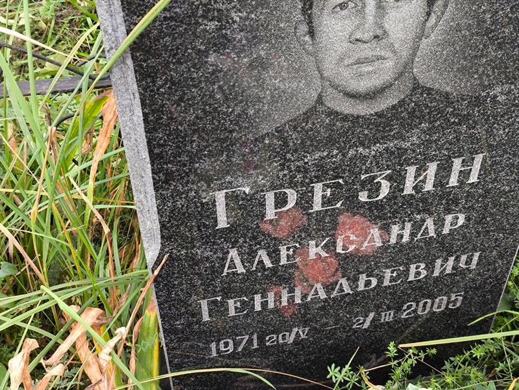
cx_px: 260
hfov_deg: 38.2
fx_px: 750
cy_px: 195
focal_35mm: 50
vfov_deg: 29.1
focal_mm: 4.71
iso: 64
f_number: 1.7
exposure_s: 1/60
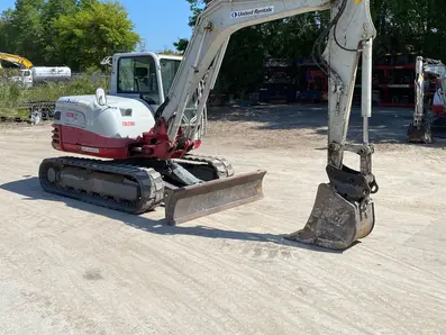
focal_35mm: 36
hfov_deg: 51.3
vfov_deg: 39.2
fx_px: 464
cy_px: 111
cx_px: 225
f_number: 1.8
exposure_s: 1/2688
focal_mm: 4.25
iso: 32
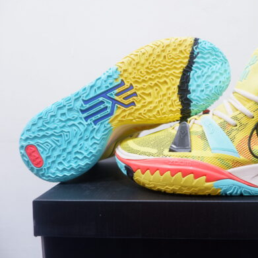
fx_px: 253
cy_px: 127
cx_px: 187
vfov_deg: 54.0
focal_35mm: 30
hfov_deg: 52.1
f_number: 3.5
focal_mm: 15
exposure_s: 1/25
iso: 800
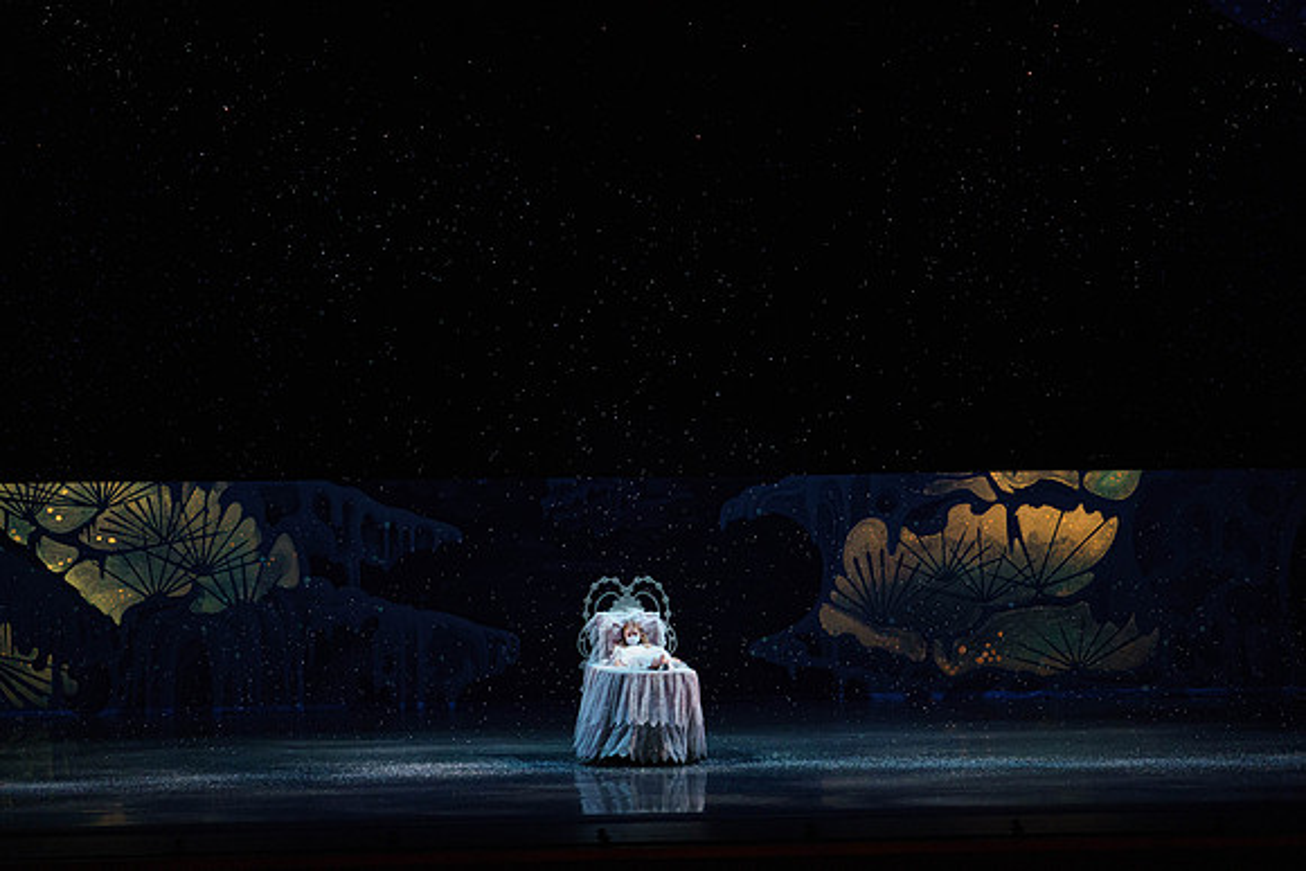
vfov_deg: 11.5
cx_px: 653
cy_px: 436
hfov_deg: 17.2
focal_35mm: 119
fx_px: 4318
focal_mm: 119
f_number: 2.8
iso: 5000
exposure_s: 1/320
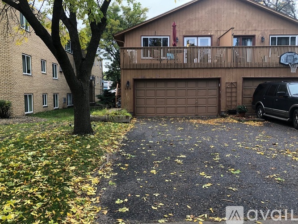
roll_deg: +2.3
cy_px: 112
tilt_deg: -4.0
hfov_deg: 63.5
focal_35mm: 28
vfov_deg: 49.7
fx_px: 241
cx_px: 149
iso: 64
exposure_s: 1/120
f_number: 1.8
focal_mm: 3.99
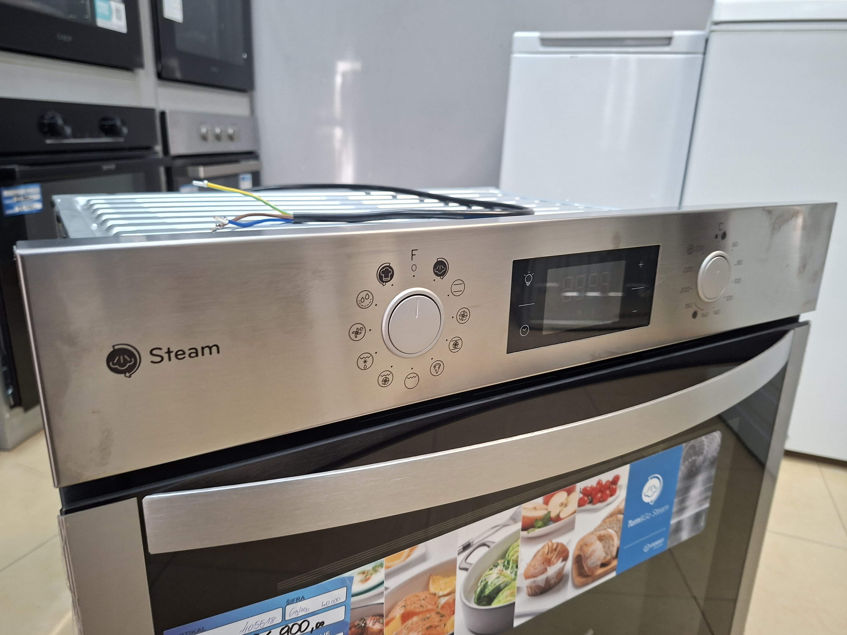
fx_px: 563
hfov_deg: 73.9
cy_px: 318
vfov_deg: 58.9
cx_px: 424
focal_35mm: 23
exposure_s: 1/50
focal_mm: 5.54
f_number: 1.8
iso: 250
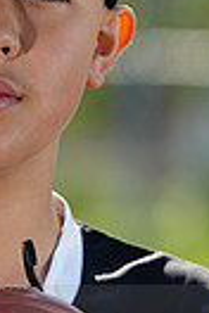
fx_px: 7628
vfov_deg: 2.4
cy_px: 318
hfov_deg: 1.6
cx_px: -23
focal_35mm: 876
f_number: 5
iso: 64
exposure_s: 1/250
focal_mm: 200
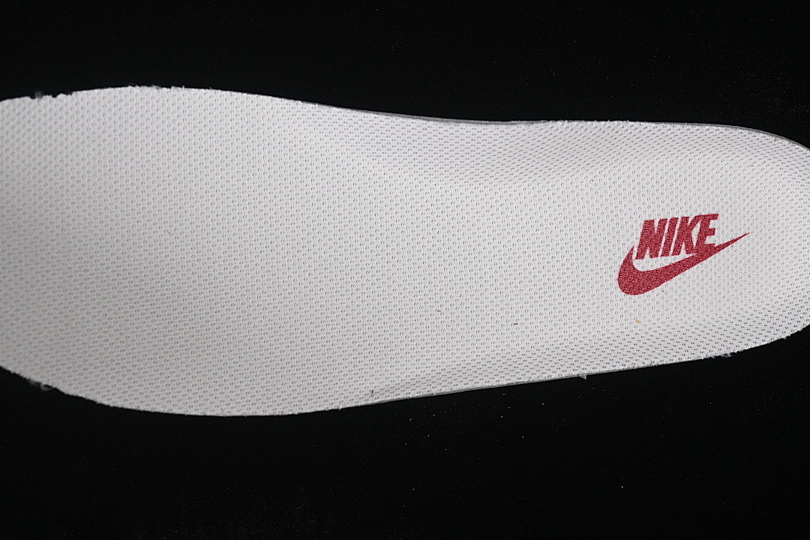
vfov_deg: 18.2
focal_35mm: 75
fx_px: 1687
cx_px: 405
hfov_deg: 27.0
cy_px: 270
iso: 160
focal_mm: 50
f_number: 7.1
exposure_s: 1/80
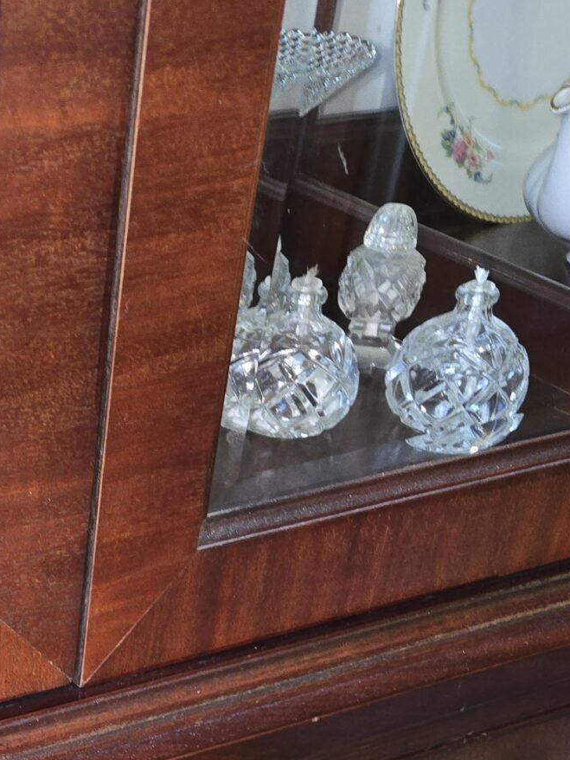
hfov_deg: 21.0
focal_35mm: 67
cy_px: 1030
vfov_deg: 24.6
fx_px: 1471
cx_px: -37
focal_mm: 5.4
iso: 100
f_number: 1.8
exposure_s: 1/24
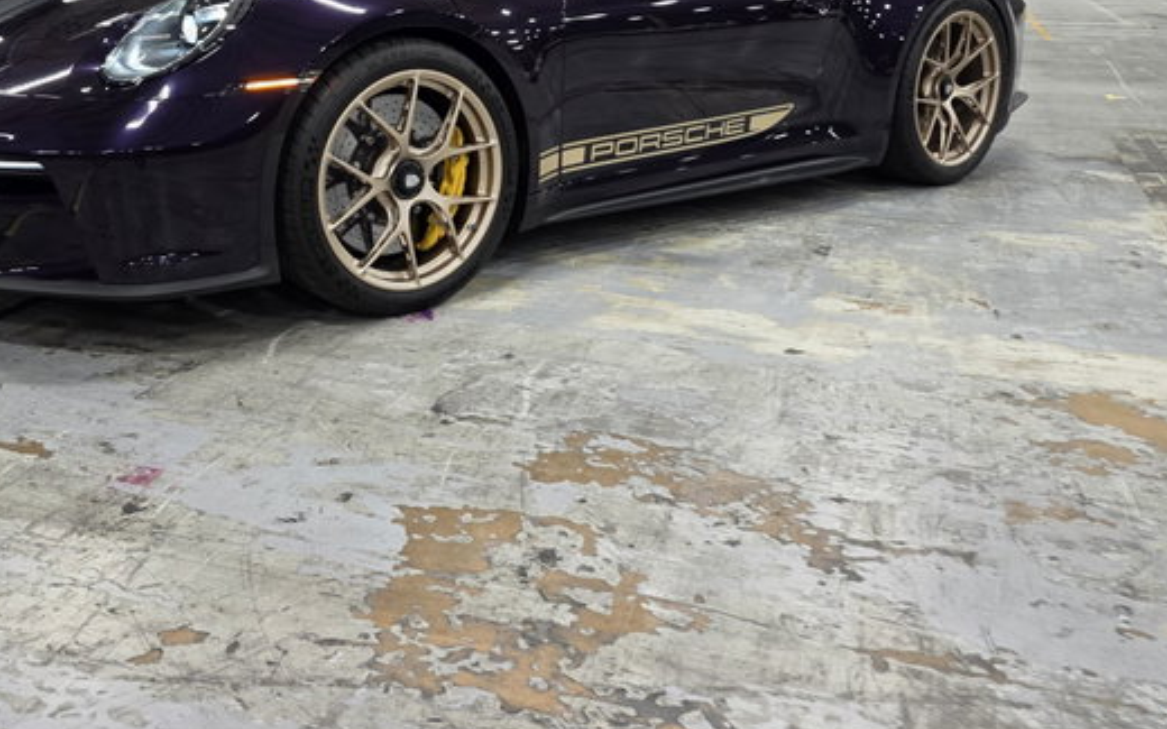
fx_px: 1145
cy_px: 184
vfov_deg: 34.6
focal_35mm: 36
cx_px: 476
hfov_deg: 53.7
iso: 320
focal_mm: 6.3
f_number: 1.7
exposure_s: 1/120
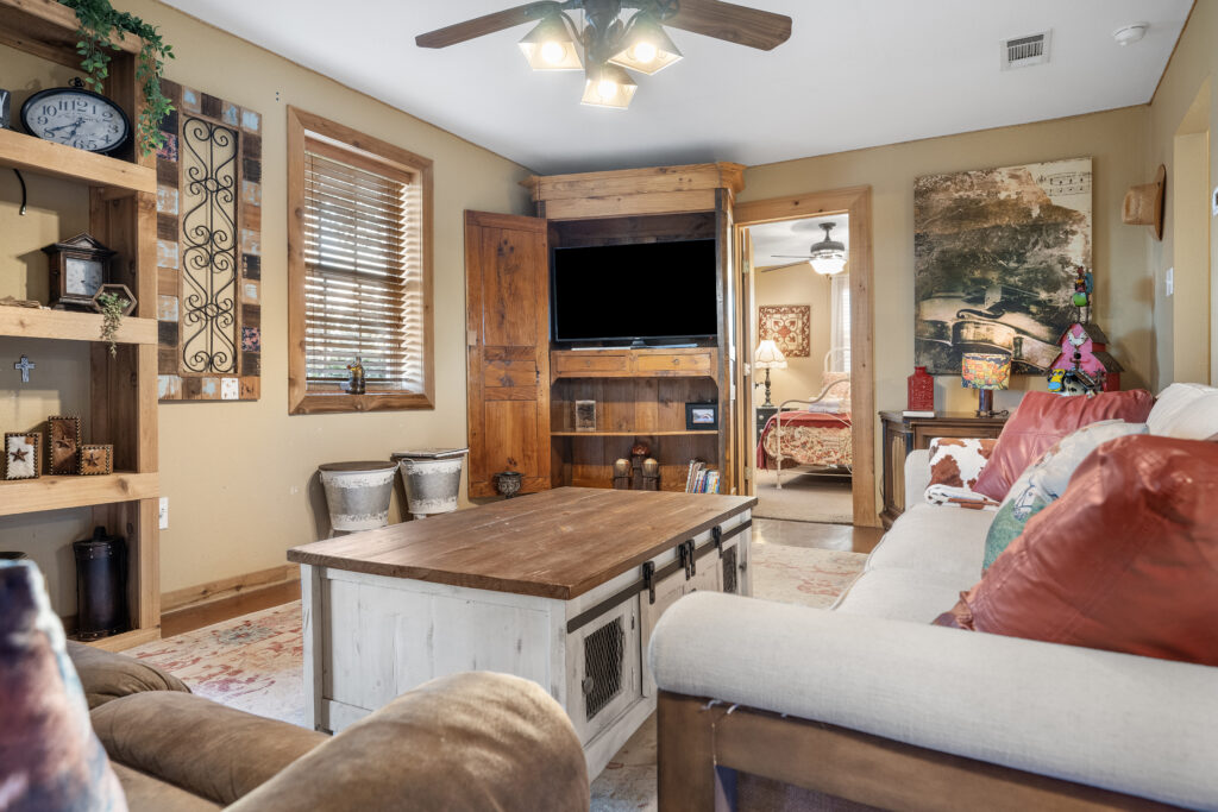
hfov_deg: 82.6
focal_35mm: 20
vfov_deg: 60.7
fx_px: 694
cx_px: 609
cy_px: 406
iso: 400
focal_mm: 20.5
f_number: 7.1
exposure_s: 1/1.67
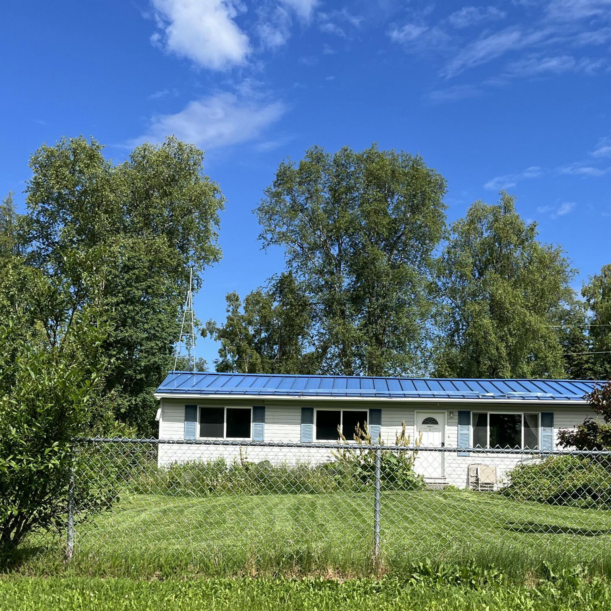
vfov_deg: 37.2
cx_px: 326
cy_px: 403
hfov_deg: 37.5
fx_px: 899
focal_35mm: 45
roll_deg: -1.1
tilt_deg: +4.5
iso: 50
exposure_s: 1/3135
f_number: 1.6
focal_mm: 5.1
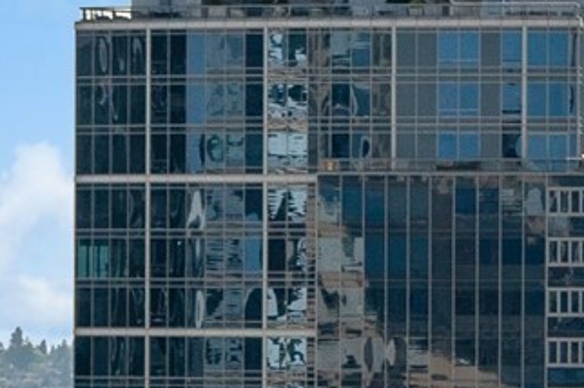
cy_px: 641
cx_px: 199
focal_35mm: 554
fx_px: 8978
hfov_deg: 3.7
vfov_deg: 2.5
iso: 200
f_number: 8
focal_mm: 70
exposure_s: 1/1000
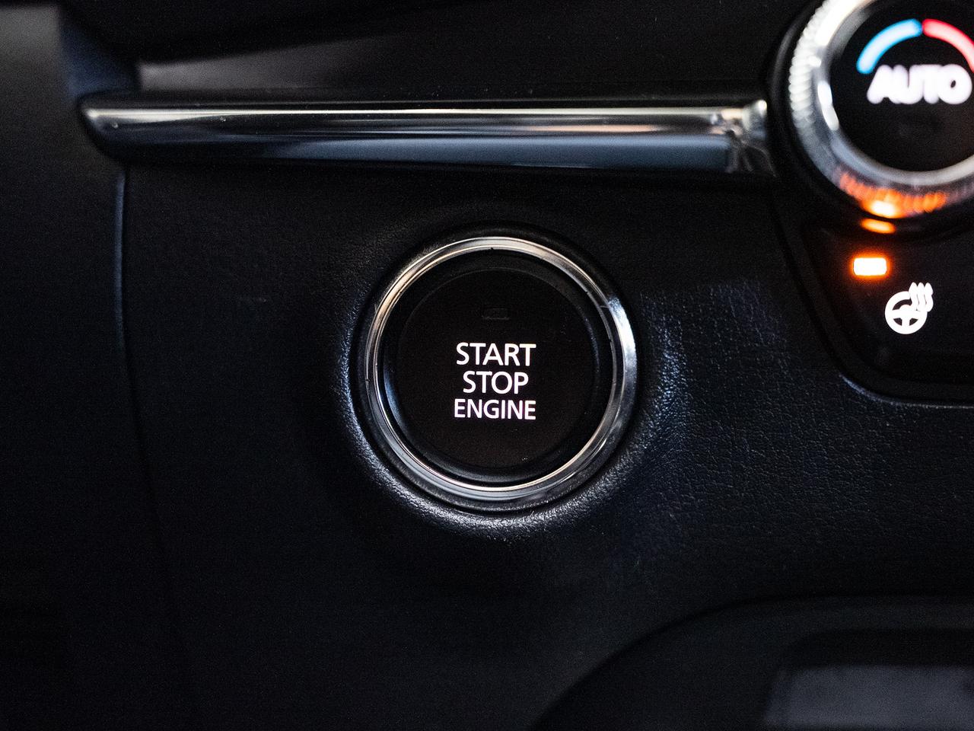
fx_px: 1646
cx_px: 494
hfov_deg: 33.0
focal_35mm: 58
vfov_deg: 25.0
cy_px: 382
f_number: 3.5
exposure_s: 1/40
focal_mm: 42
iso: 1000
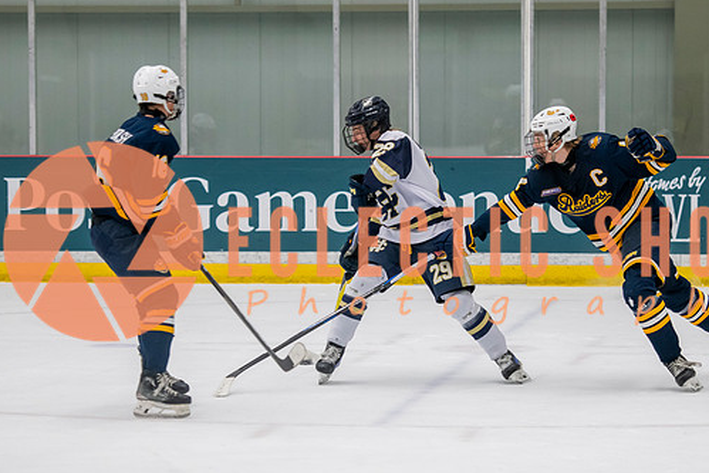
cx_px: 379
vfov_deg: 8.1
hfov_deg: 12.2
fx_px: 3329
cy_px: 257
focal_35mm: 169
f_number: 3.2
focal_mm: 110
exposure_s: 1/640
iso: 2000
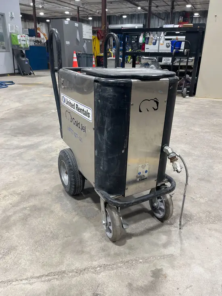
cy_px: 148
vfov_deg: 67.3
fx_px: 222
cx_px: 111
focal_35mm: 26
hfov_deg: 53.1
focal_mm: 5.1
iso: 125
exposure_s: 1/89
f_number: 1.6
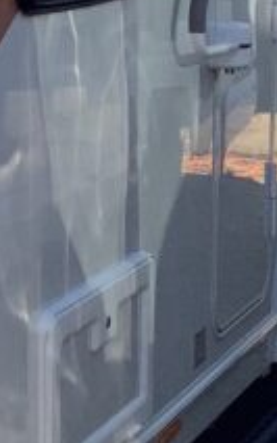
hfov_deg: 8.3
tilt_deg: -8.0
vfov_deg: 13.2
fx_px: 1910
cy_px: 148
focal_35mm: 158
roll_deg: -1.6
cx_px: 46
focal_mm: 3.3
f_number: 2.4
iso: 25
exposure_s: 1/1381
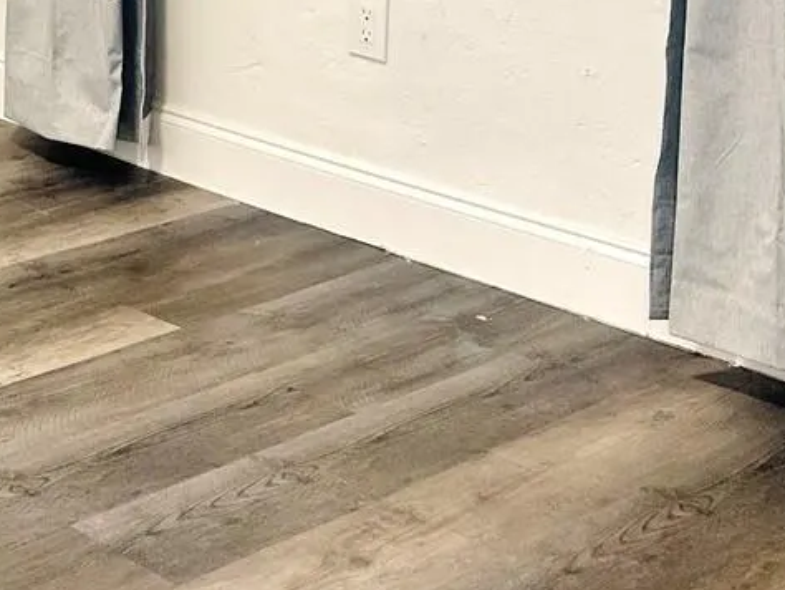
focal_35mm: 81
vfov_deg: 16.6
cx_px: -197
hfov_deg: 22.0
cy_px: -295
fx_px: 1838
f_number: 1.78
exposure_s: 1/120
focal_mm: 6.86
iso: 200
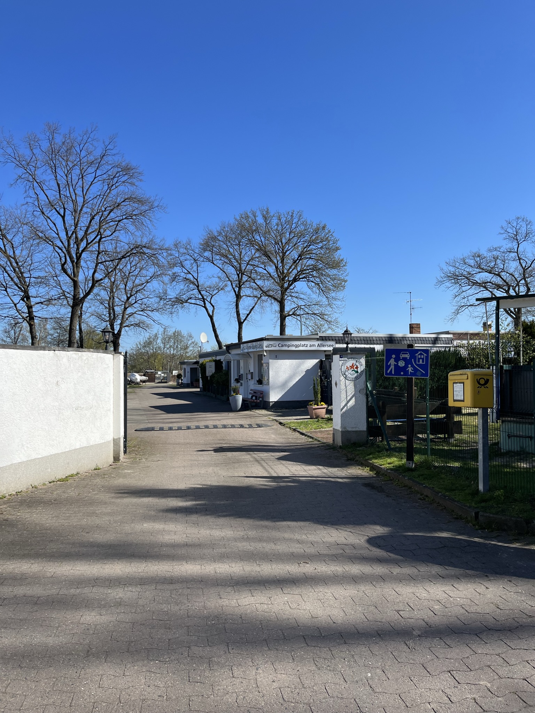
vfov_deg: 67.3
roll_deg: +0.4
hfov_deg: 53.1
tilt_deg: +2.0
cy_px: 356
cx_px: 268
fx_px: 536
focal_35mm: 26
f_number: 1.6
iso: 50
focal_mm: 5.1
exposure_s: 1/2688
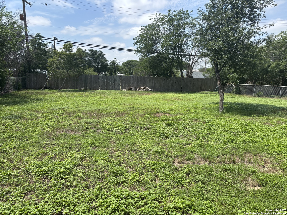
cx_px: 144
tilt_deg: -9.4
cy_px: 108
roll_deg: -0.5
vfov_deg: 53.1
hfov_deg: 67.3
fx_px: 216
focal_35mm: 26
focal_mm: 5.96
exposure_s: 1/2242
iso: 50
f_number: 1.6
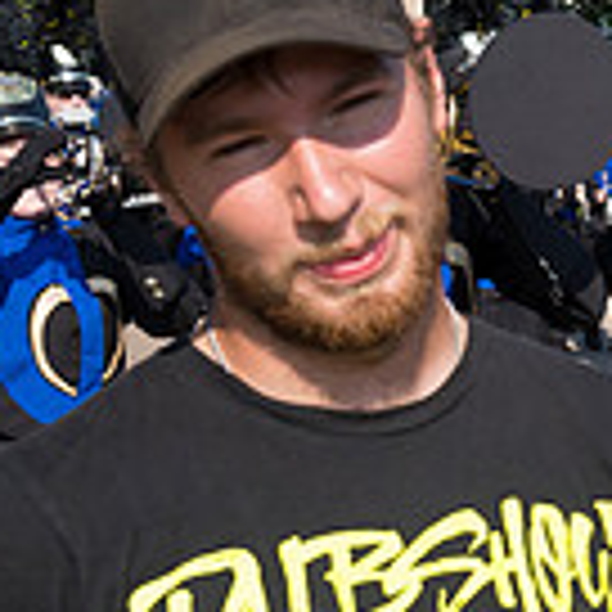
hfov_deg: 12.1
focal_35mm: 138
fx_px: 2760
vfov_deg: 12.6
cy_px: 358
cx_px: 918
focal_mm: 38
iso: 320
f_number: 6.3
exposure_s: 1/800
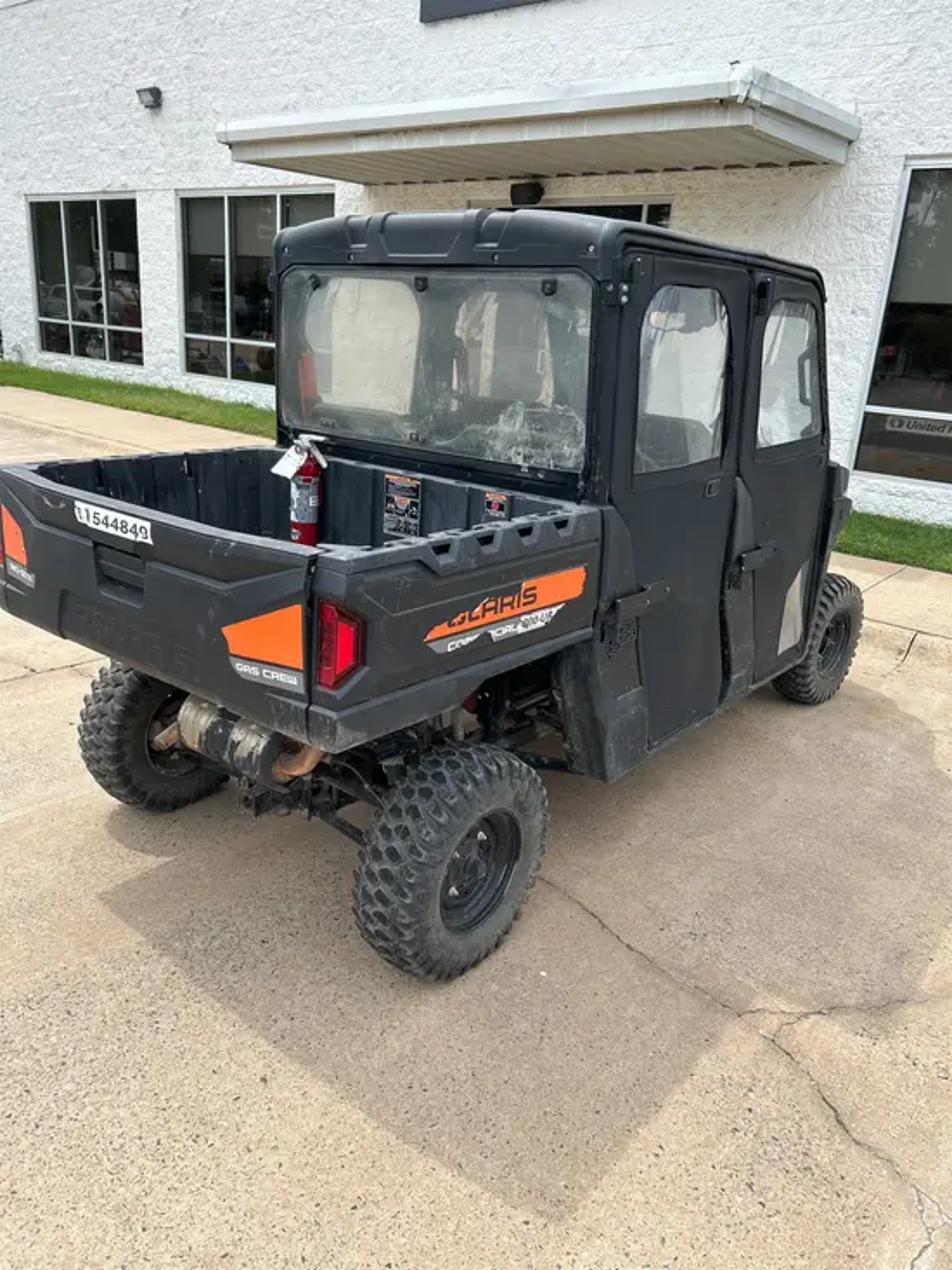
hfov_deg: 53.1
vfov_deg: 67.3
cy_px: 635
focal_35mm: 26
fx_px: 953
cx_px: 476
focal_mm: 5.7
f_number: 1.5
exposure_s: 1/2299
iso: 50
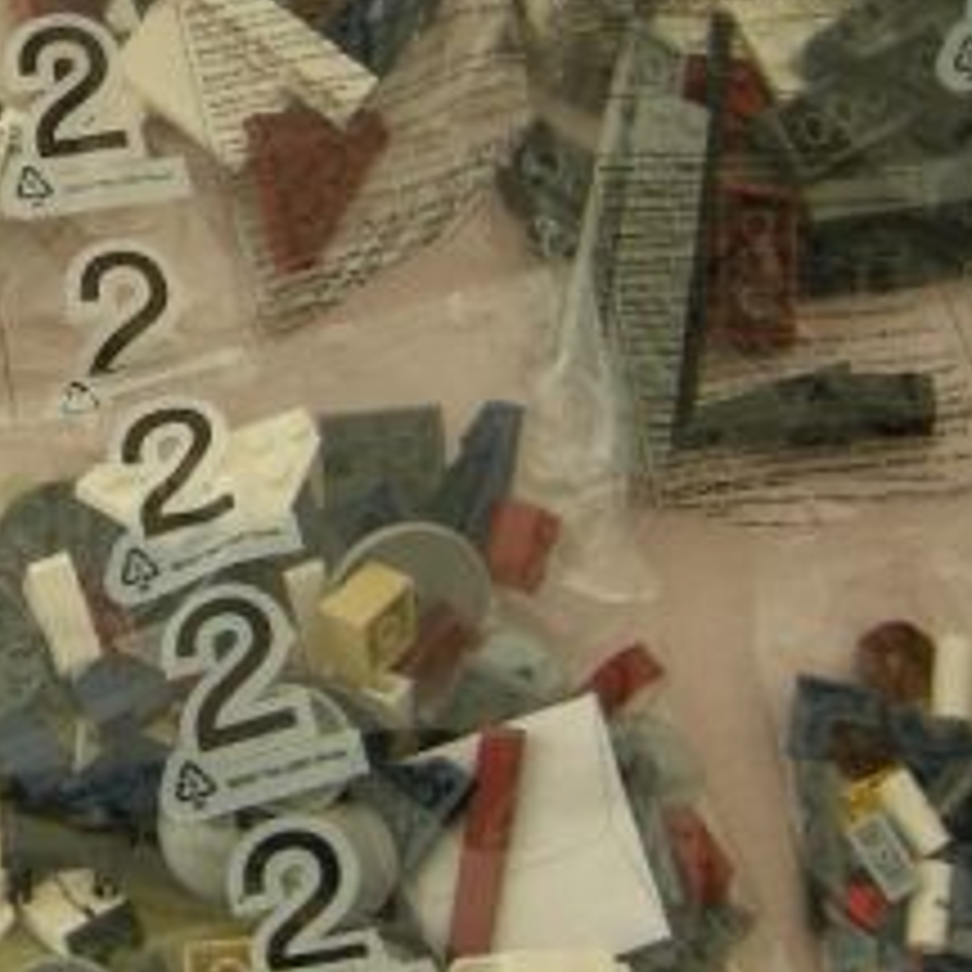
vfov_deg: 14.7
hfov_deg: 14.5
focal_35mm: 118
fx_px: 3749
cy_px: 166
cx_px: -14
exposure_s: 1/59.7
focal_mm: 7.5
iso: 127
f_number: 2.7
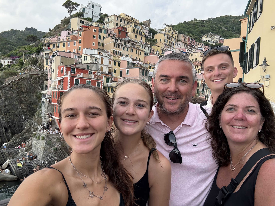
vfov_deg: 54.9
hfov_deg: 69.4
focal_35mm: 25
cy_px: 105
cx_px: 135
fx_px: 199
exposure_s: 1/192
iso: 50
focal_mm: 2.69
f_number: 1.9
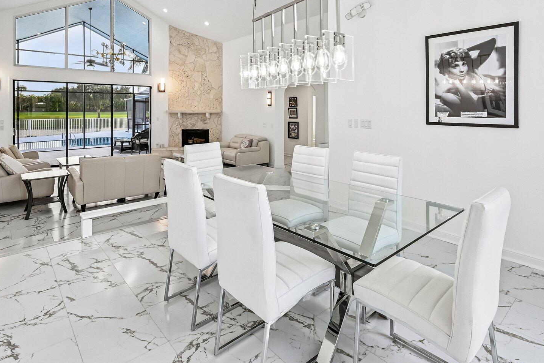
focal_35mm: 20
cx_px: 269
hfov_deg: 84.0
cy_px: 117
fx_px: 302
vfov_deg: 60.3
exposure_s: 1/320
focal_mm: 14
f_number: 8
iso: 1600
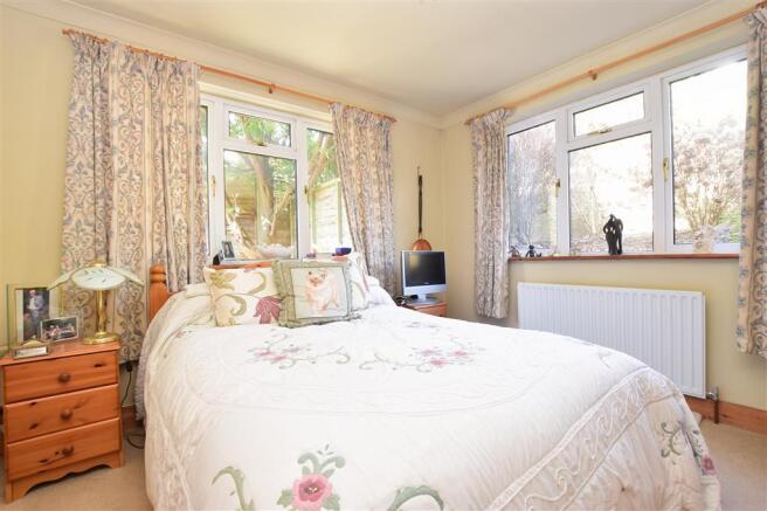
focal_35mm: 15
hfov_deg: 100.4
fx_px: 319
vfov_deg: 77.3
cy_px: 256
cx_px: 384
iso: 250
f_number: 9
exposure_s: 1/10
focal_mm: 10
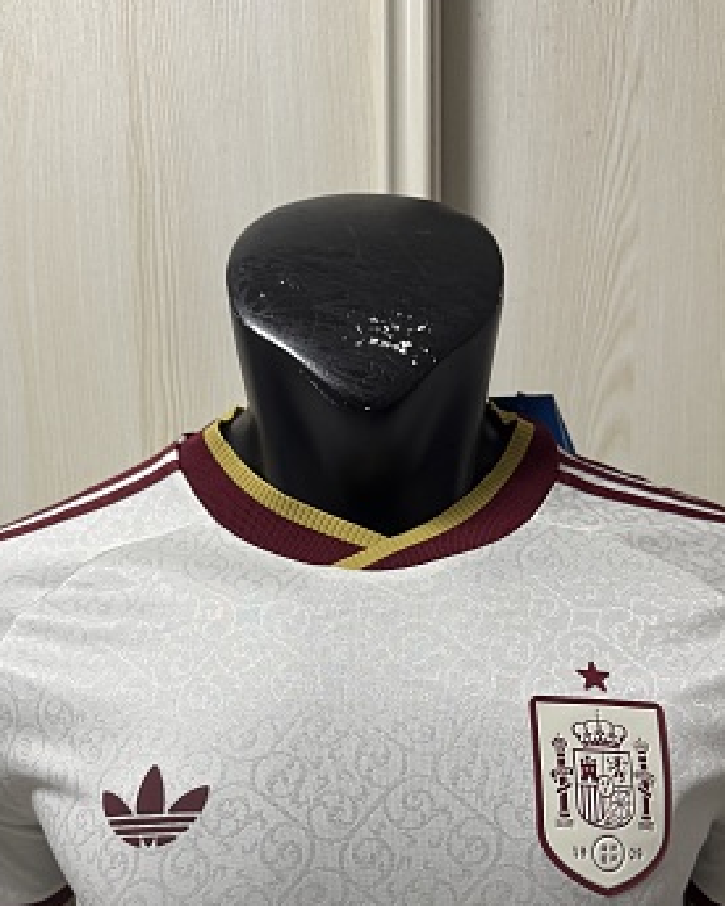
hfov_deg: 43.4
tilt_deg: -8.0
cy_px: 649
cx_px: 359
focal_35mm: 34
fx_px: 912
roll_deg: +1.2
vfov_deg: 51.2
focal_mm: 6.76
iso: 200
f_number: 1.78
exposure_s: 1/104
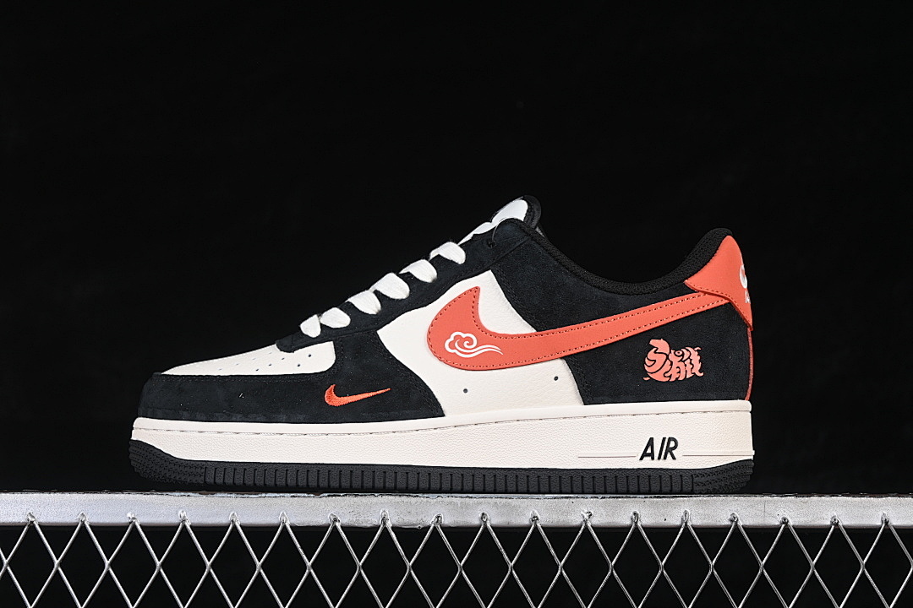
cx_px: 456
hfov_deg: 27.0
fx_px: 1902
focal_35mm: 75
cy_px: 304
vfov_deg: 18.2
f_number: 7.1
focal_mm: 50
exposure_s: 1/80
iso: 160
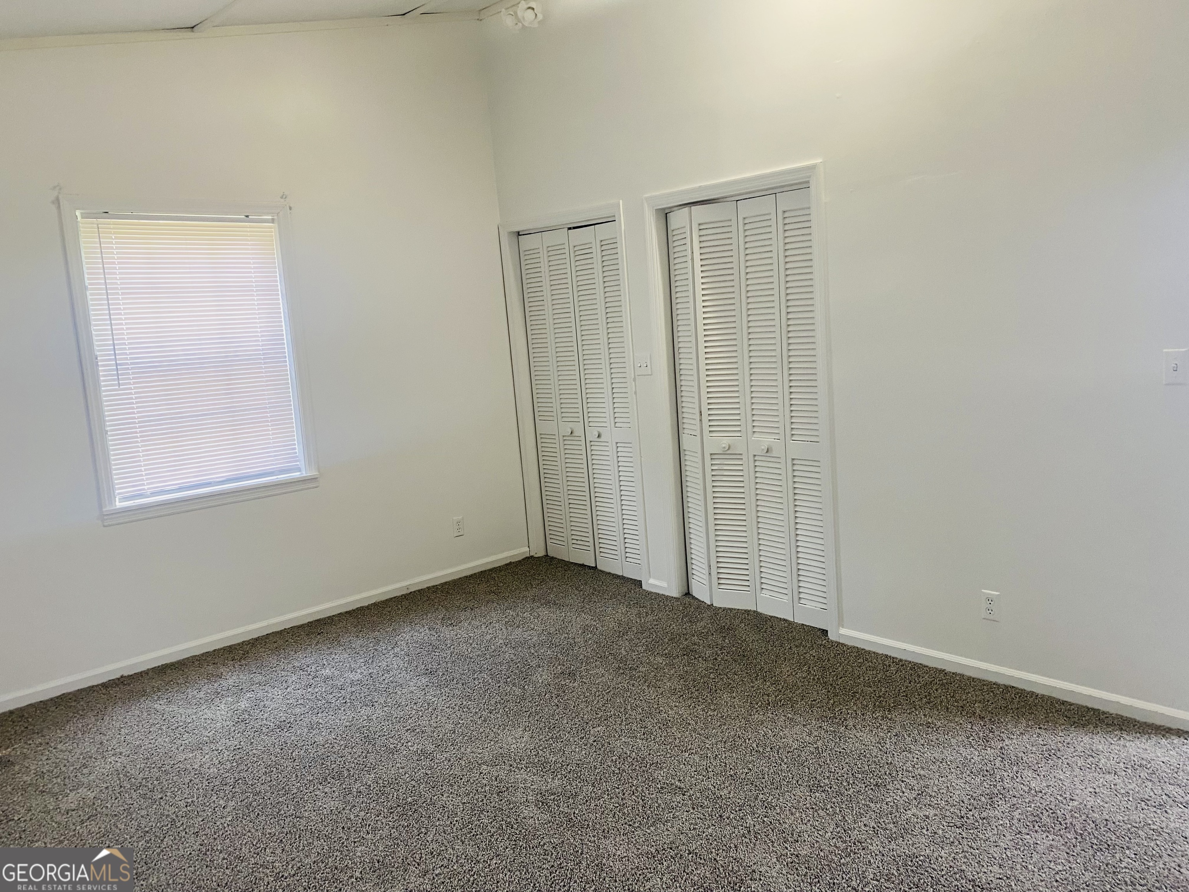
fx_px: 893
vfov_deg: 53.1
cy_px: 446
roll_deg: +4.9
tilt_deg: -8.0
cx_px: 594
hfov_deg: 67.3
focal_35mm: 26
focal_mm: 4.25
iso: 200
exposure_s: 1/60
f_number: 1.8
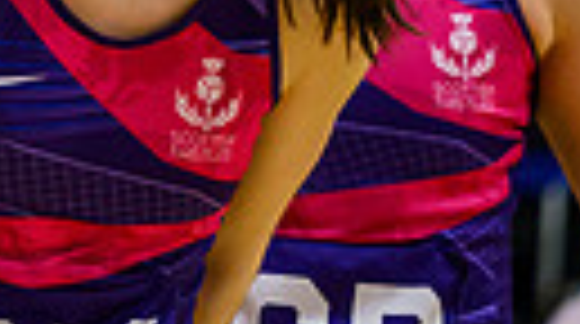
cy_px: -522
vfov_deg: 1.3
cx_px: -695
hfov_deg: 2.2
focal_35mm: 961
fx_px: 14752
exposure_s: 1/1000
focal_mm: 175
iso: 4000
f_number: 3.2
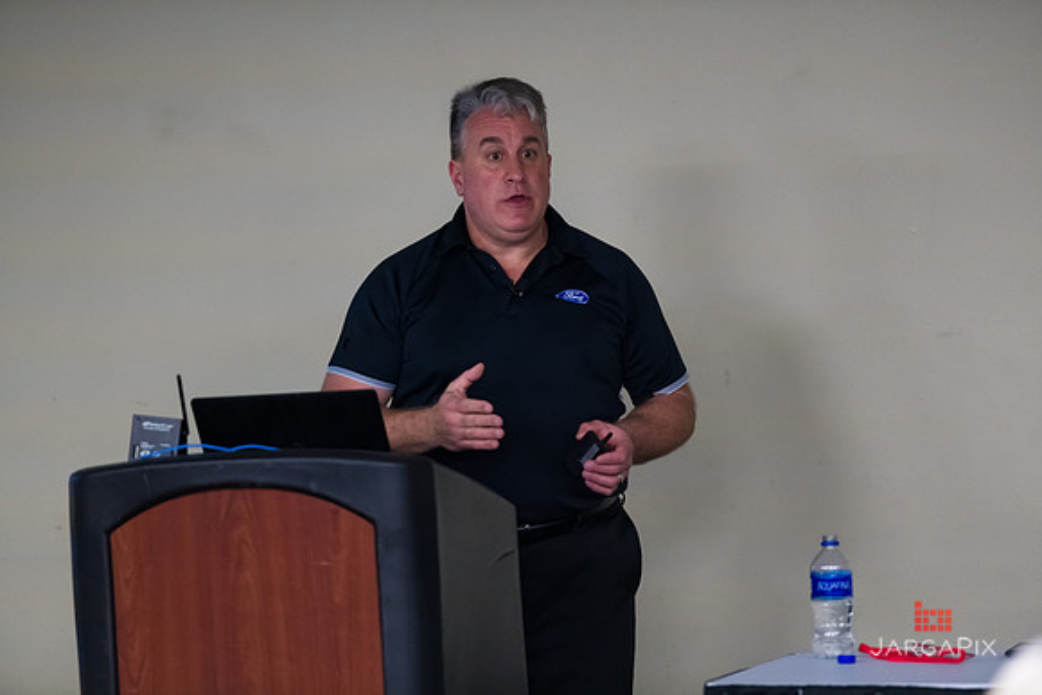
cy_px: 348
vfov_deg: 6.9
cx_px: 521
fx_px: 5790
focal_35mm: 200
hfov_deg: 10.3
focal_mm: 200
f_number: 3.2
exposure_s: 1/200
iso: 3200
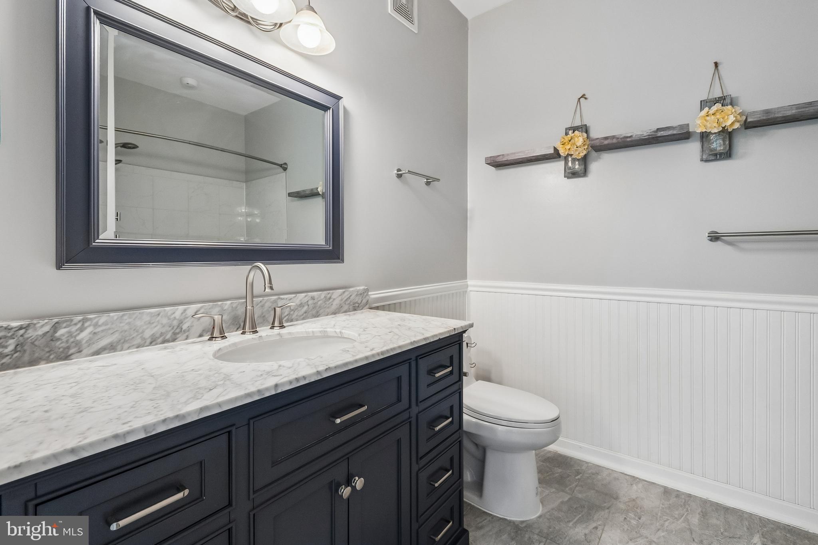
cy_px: 272
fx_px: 341
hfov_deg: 100.4
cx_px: 409
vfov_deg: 77.3
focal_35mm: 15
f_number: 5.6
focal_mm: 10
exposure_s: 1/40
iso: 400
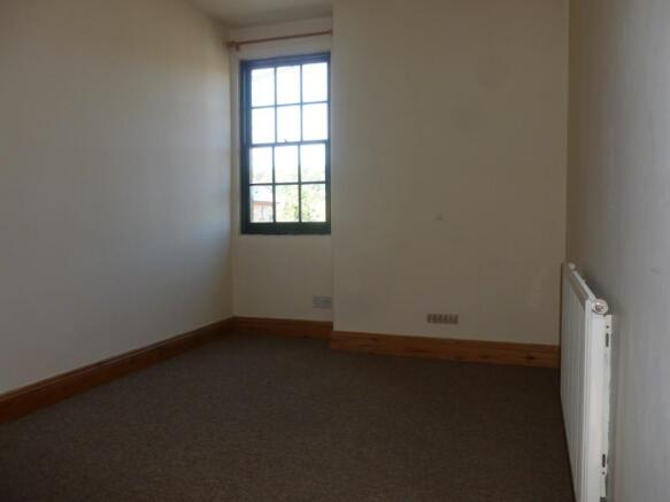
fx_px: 542
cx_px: 335
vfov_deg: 49.7
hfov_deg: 63.5
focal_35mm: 28
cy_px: 251
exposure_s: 1/60
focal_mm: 5
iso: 100
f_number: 3.3
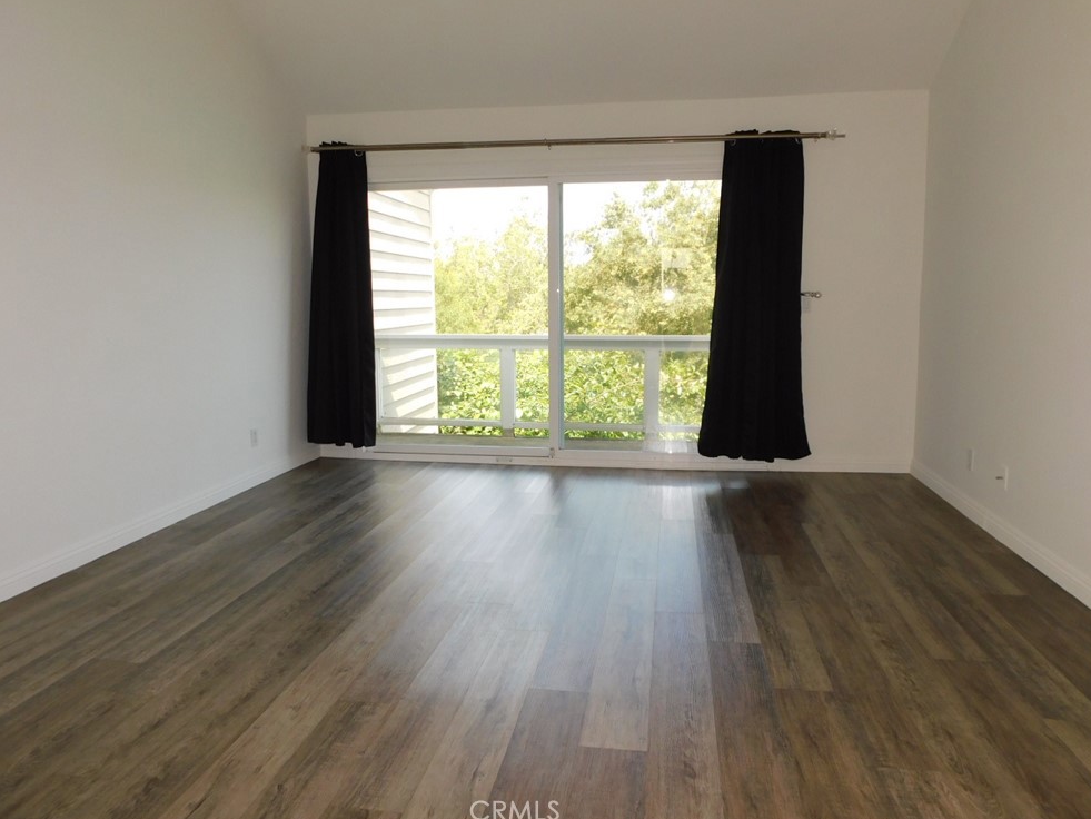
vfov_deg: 56.8
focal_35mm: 24
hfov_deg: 71.6
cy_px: 399
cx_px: 551
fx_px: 757
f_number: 3
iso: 125
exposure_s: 1/160
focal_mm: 4
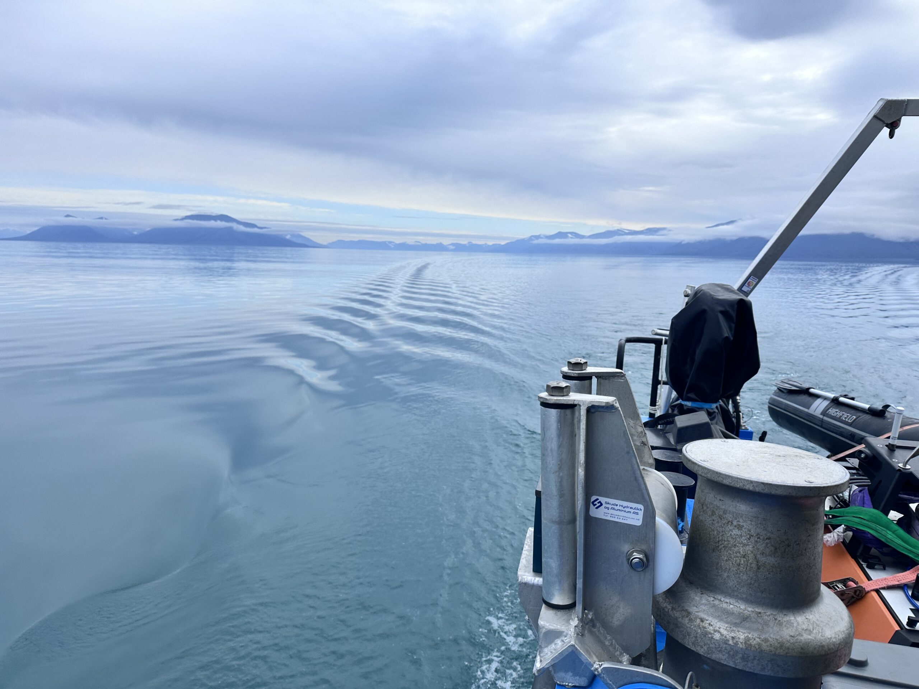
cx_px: 460
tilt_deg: -9.8
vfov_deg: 56.8
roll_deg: -1.2
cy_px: 344
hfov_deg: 71.6
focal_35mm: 24
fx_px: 637
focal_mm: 6.86
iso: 80
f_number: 1.78
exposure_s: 1/4016
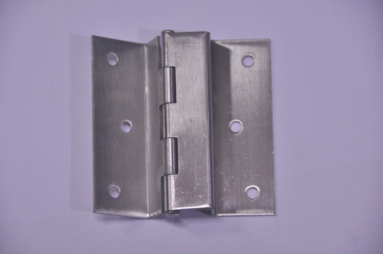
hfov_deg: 8.1
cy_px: 127
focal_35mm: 255
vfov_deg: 5.4
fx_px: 2709
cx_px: 192
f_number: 5.6
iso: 1250
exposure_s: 1/80
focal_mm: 170
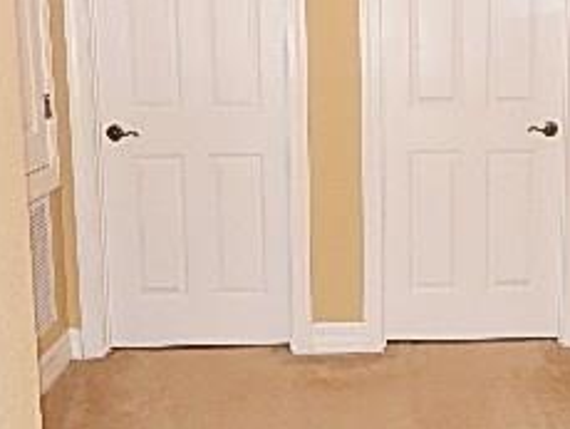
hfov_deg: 29.8
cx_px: 426
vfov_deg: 23.0
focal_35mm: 64
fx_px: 1055
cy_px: 196
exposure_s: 1/30
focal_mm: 4
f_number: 3
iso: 200
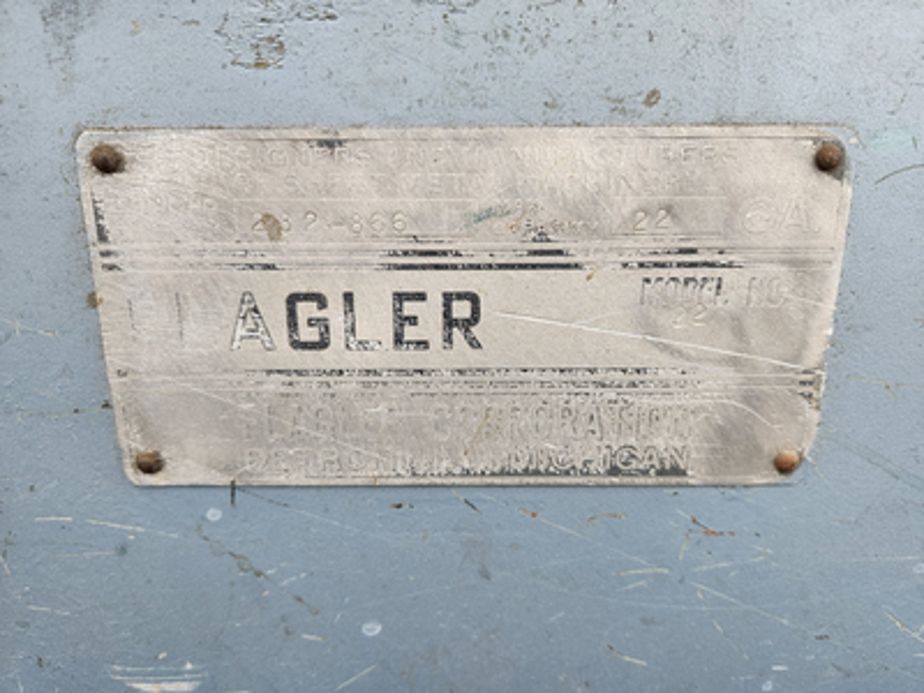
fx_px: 614
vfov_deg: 58.9
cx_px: 462
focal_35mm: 23
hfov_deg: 73.9
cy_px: 346
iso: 125
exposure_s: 1/120
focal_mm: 5.54
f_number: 1.8
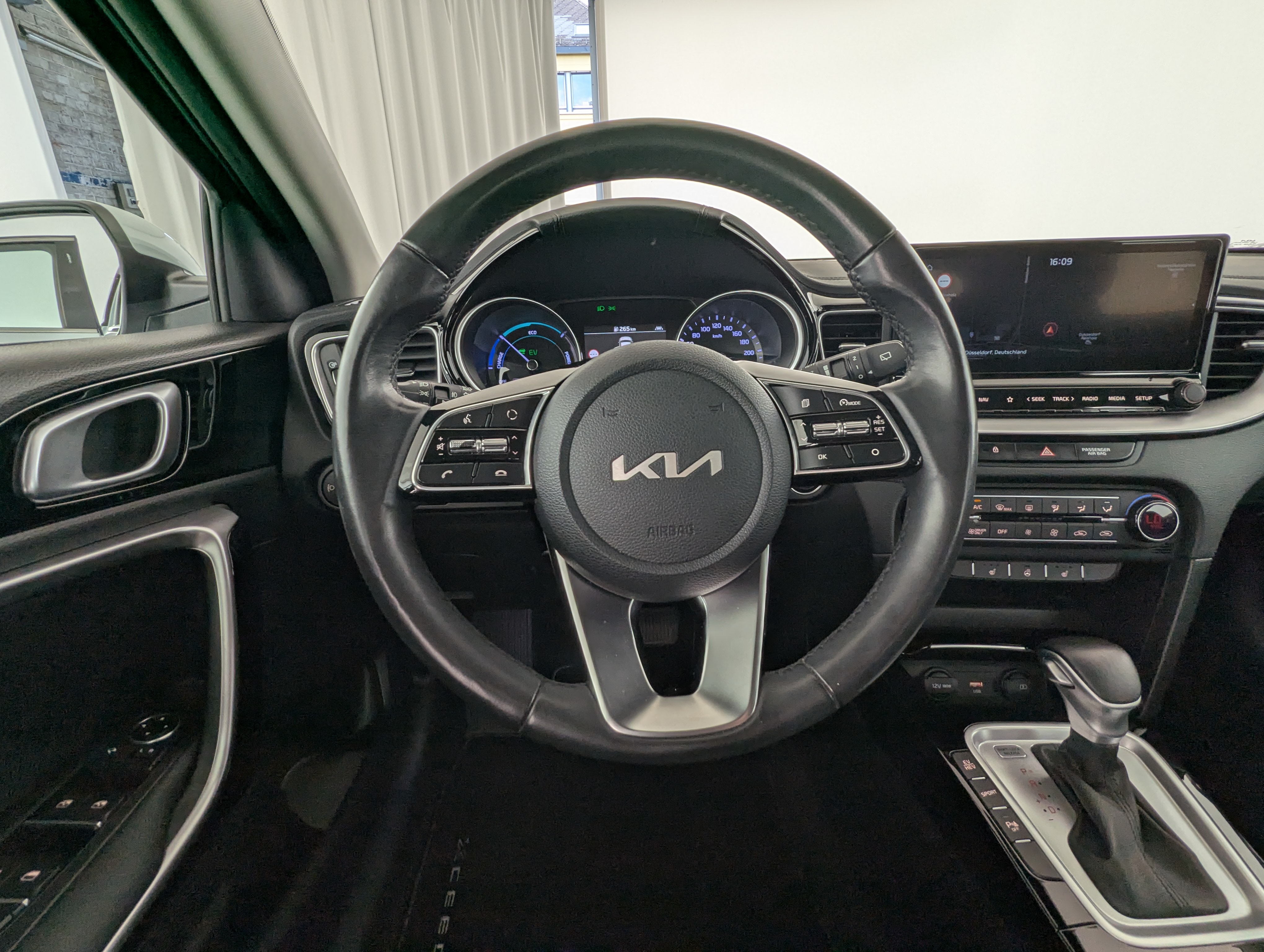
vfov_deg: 78.2
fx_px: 585
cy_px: 476
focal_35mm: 16
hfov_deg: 94.4
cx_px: 632
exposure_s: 1/85.8
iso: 54
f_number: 2.2
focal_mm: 2.35
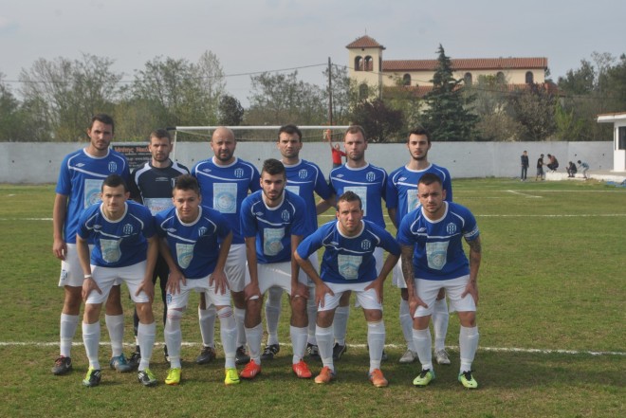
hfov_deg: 29.2
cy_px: 209
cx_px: 313
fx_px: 1201
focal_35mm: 69
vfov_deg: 19.8
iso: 100
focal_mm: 46
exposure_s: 1/200
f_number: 7.1
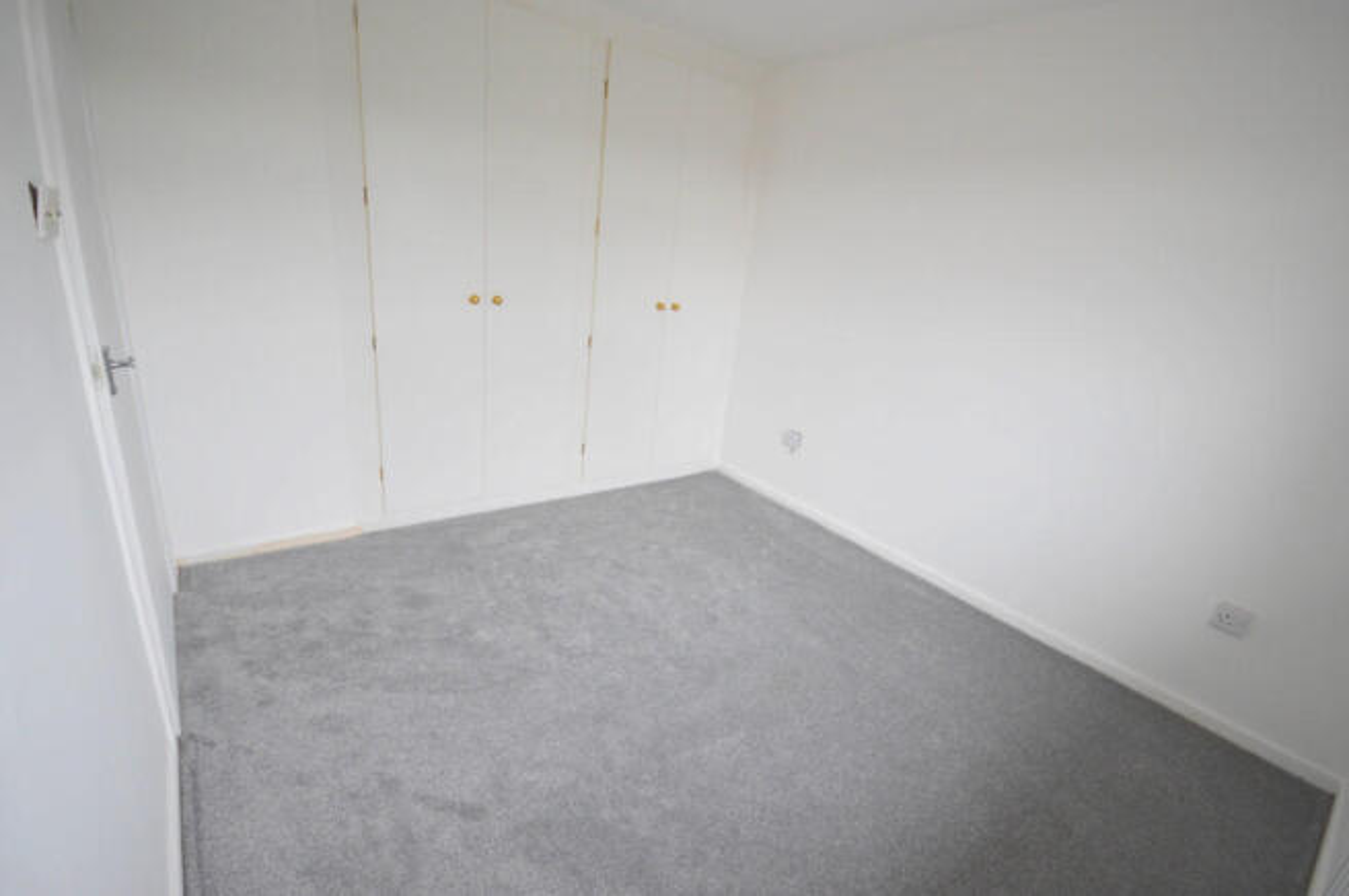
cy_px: 448
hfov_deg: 100.4
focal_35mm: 15
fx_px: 562
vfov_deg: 77.2
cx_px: 674
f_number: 4
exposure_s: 1/60
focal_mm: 10
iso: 500
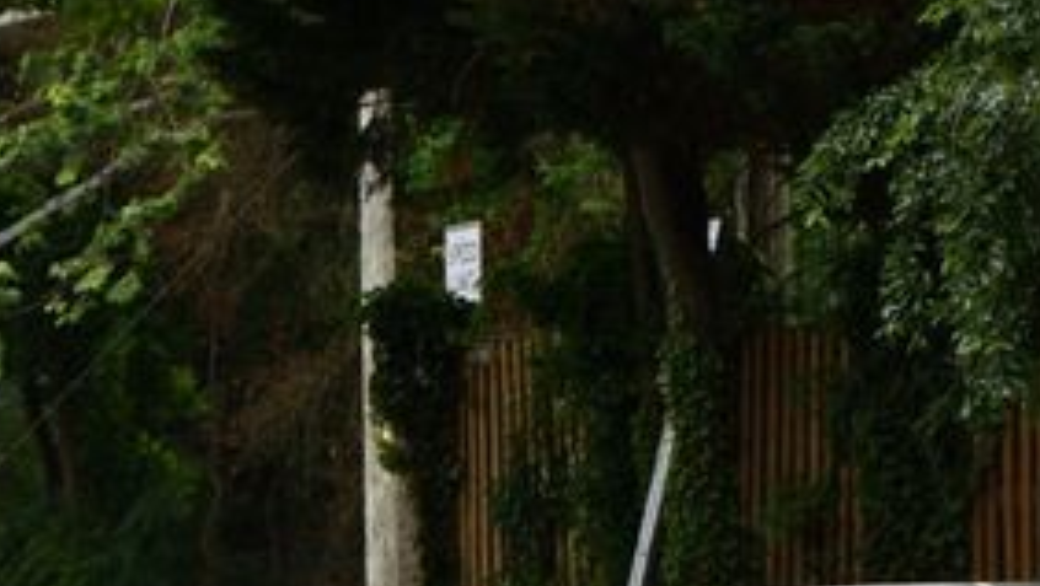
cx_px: 1003
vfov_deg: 3.8
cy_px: 665
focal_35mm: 321
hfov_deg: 6.7
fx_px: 8857
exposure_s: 1/250
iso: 200
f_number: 7.1
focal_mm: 90
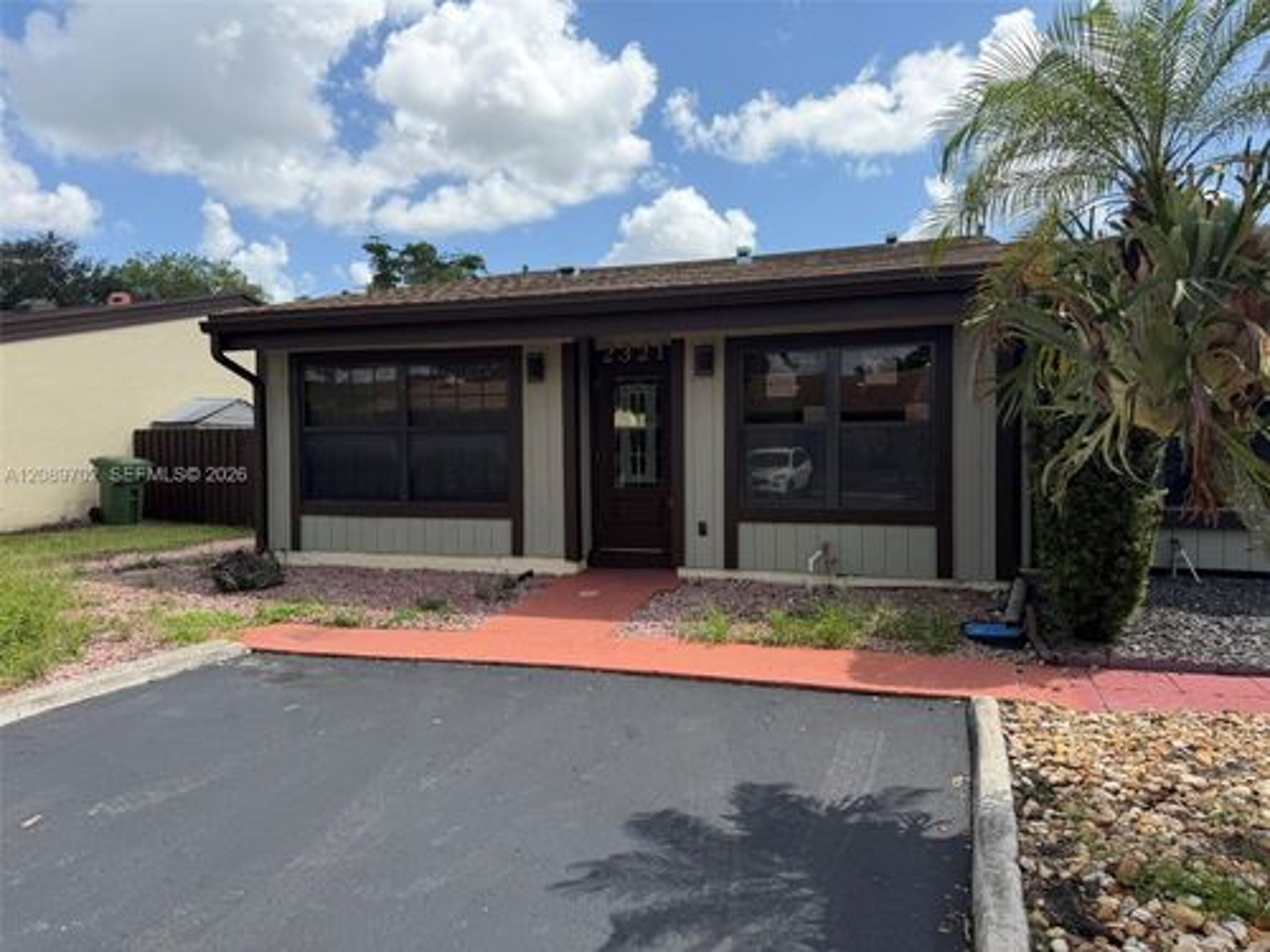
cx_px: 635
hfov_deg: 71.6
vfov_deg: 56.8
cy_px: 476
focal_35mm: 24
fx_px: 881
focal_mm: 6.76
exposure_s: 1/4167
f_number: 1.78
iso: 100
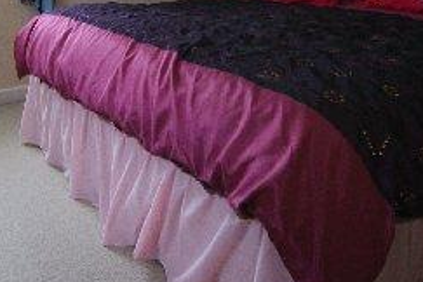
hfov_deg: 49.5
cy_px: 7
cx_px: 99
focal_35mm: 37
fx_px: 435
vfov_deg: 33.2
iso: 400
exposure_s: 1/20
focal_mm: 10
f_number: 4
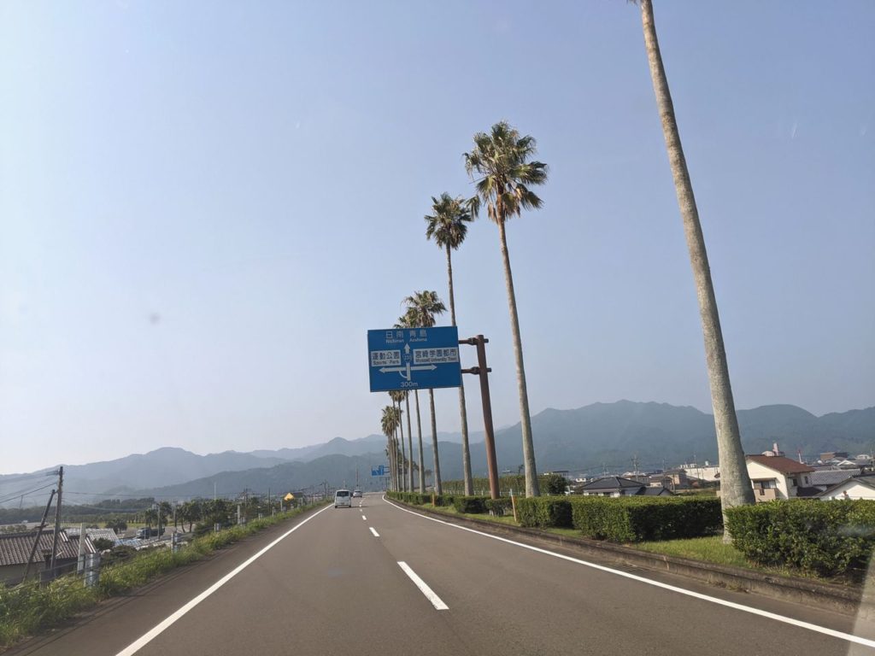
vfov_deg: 51.4
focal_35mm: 27
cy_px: 328
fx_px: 682
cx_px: 438
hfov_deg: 65.3
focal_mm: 4.44
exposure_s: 1/2933
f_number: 1.8
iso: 67
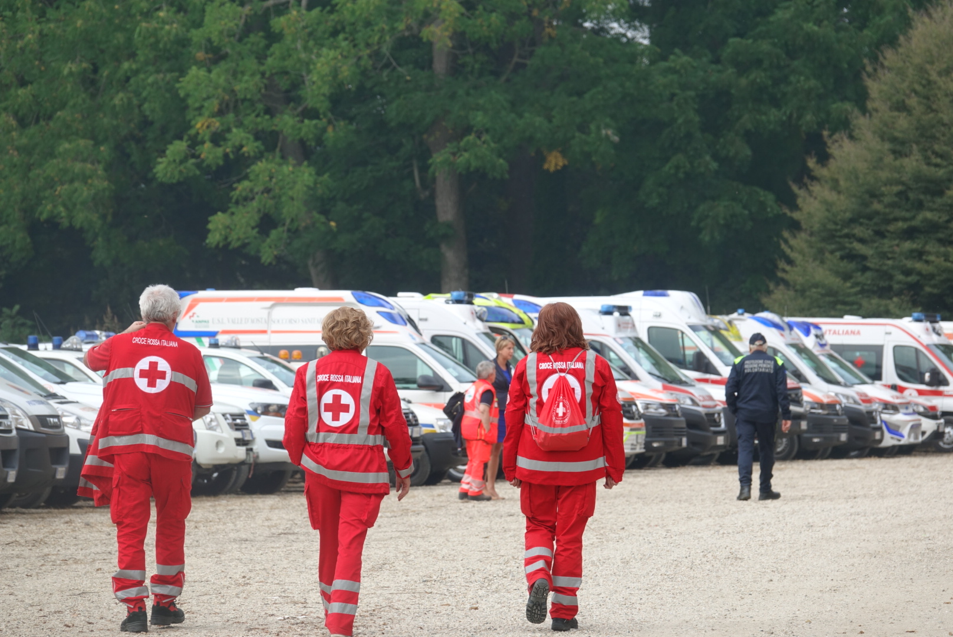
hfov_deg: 9.0
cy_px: 318
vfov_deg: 6.0
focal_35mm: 229
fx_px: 6066
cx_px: 476
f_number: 4
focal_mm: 83.9
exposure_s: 1/250
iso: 100
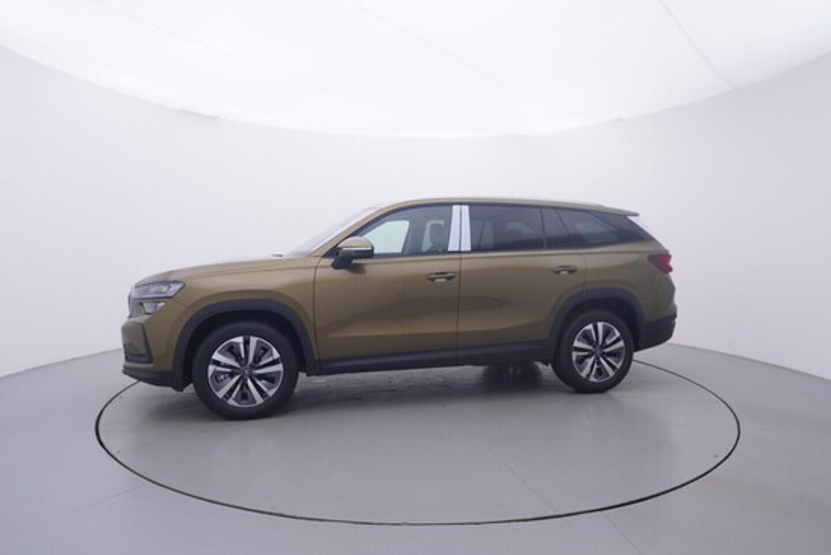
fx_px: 520
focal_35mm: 22
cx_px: 416
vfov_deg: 56.2
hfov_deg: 77.3
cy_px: 278
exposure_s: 1/80
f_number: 5
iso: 200
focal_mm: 15
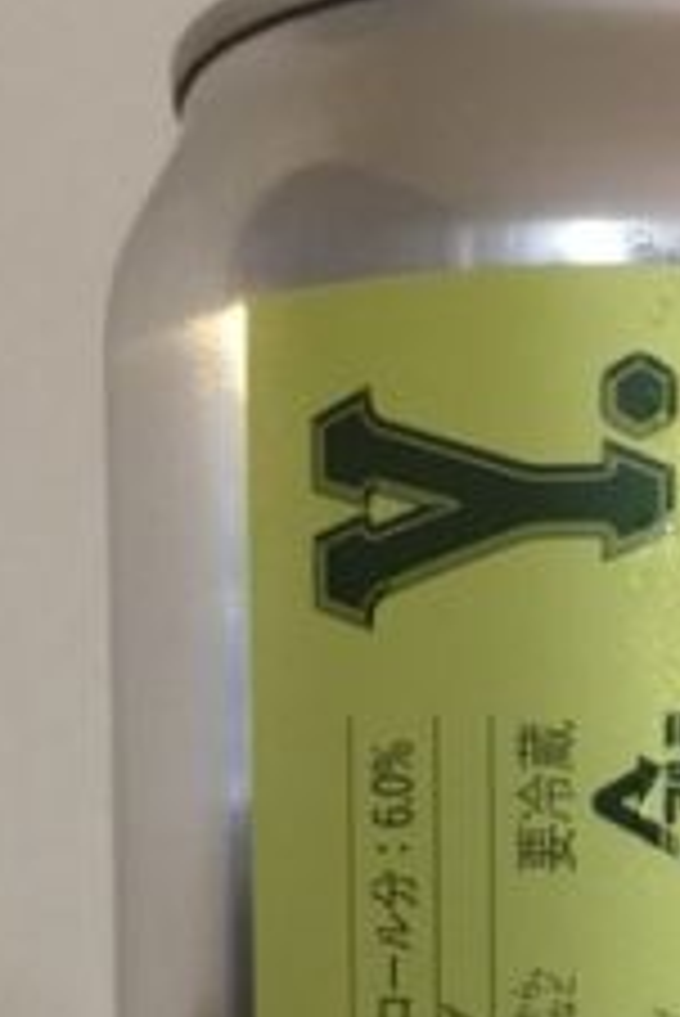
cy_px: 1015
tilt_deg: -5.6
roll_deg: +0.4
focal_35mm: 76
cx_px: 509
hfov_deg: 17.9
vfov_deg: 25.3
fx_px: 2150
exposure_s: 1/24
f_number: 2.4
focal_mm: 3.3
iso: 200
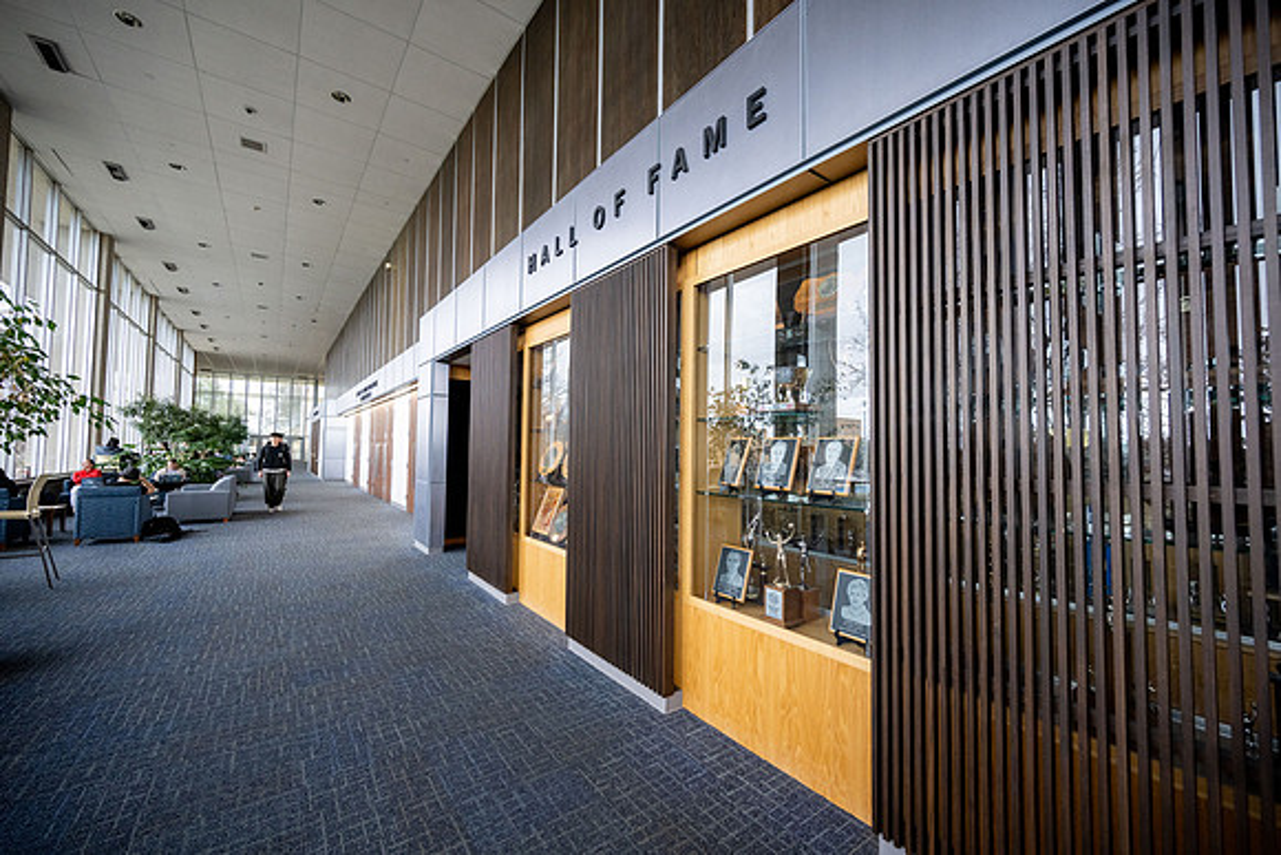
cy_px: 428
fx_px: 498
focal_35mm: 14
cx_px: 640
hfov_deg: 104.2
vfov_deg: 81.2
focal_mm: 14
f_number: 4
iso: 1250
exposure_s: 1/250
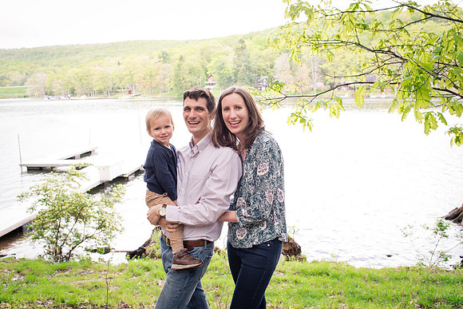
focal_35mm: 35
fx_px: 450
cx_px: 232
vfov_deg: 37.9
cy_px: 154
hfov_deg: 54.4
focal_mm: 35
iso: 800
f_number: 6.3
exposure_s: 1/160
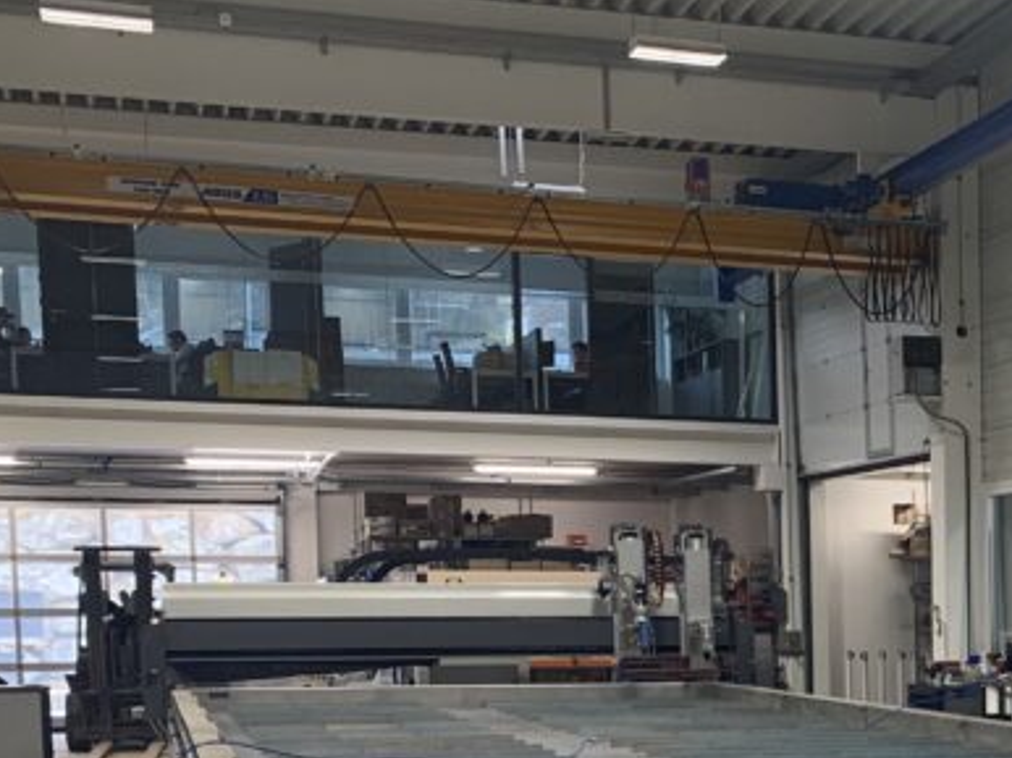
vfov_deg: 20.4
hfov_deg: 25.7
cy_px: 813
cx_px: 1161
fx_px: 2016
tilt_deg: -6.0
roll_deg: -0.1
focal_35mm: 69
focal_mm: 4.25
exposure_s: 1/116
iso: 100
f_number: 1.8
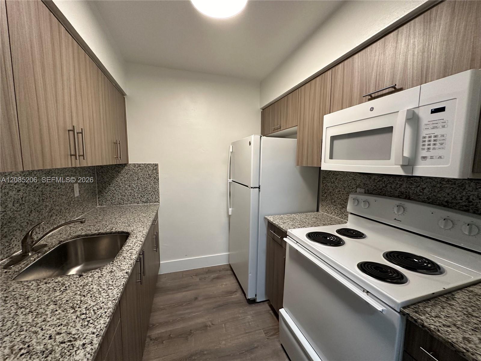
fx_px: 195
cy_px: 180
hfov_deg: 102.1
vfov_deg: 85.7
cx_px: 240
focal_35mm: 14
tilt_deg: -4.8
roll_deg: -0.8
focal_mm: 2.22
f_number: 2.2
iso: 320
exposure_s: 1/120
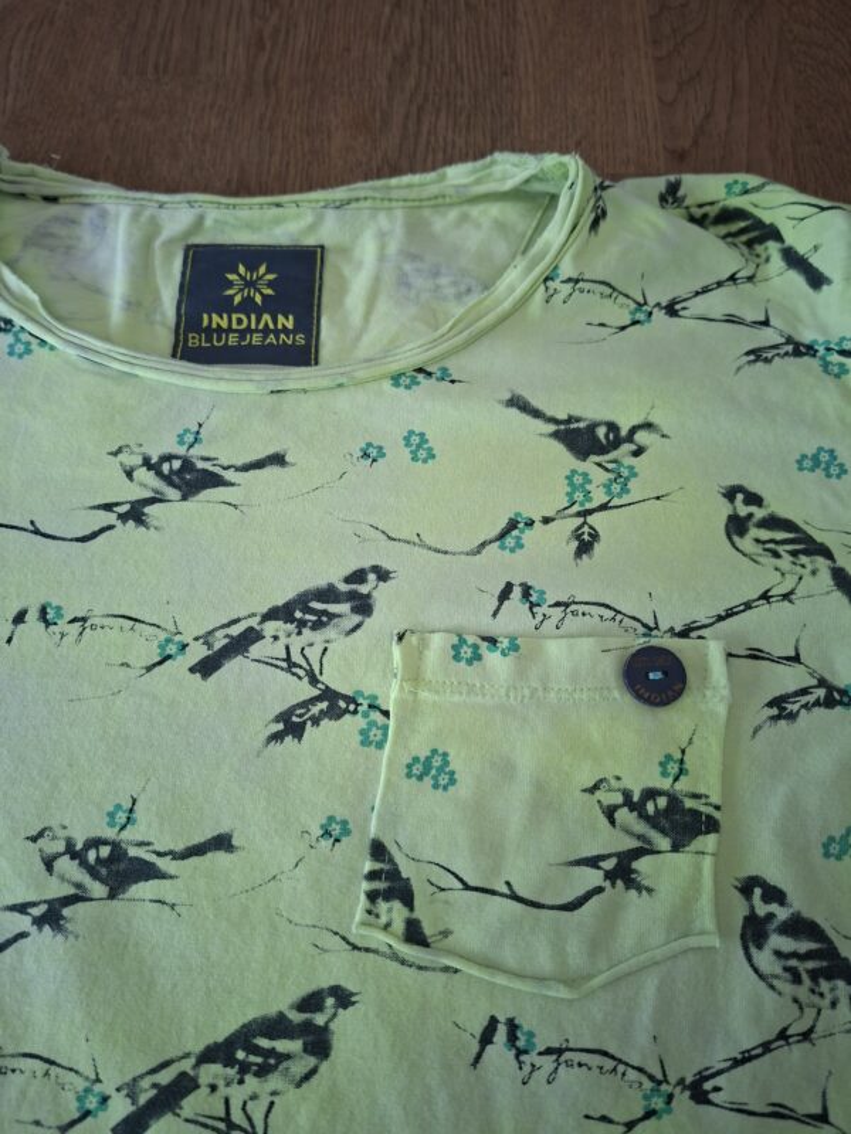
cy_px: 567
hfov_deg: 58.9
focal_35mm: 23
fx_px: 754
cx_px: 426
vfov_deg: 73.9
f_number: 1.8
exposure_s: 1/50
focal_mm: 5.54
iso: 320
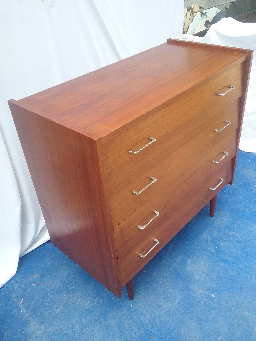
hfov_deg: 45.4
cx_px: 128
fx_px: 306
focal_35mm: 31
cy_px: 170
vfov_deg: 58.4
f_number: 2.2
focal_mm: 3.3
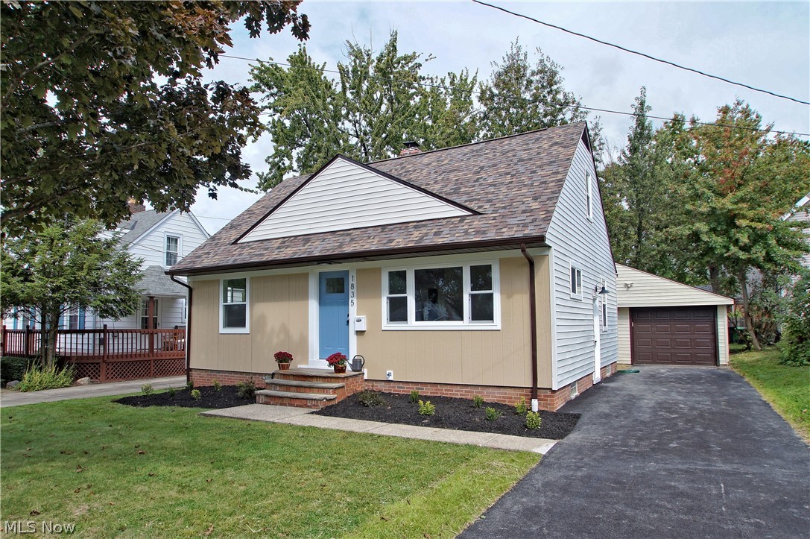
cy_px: 270
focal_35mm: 16
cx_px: 405
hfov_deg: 95.0
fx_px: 371
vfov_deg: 72.0
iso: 100
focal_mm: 11
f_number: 4.5
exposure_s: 1/320
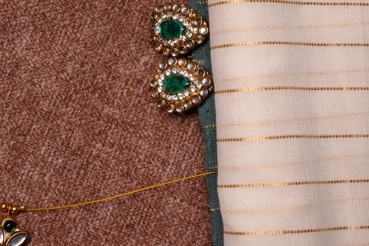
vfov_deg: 15.2
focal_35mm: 90
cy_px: 96
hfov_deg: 22.3
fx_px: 922
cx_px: 63
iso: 1000
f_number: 8
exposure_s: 1/100
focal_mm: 35
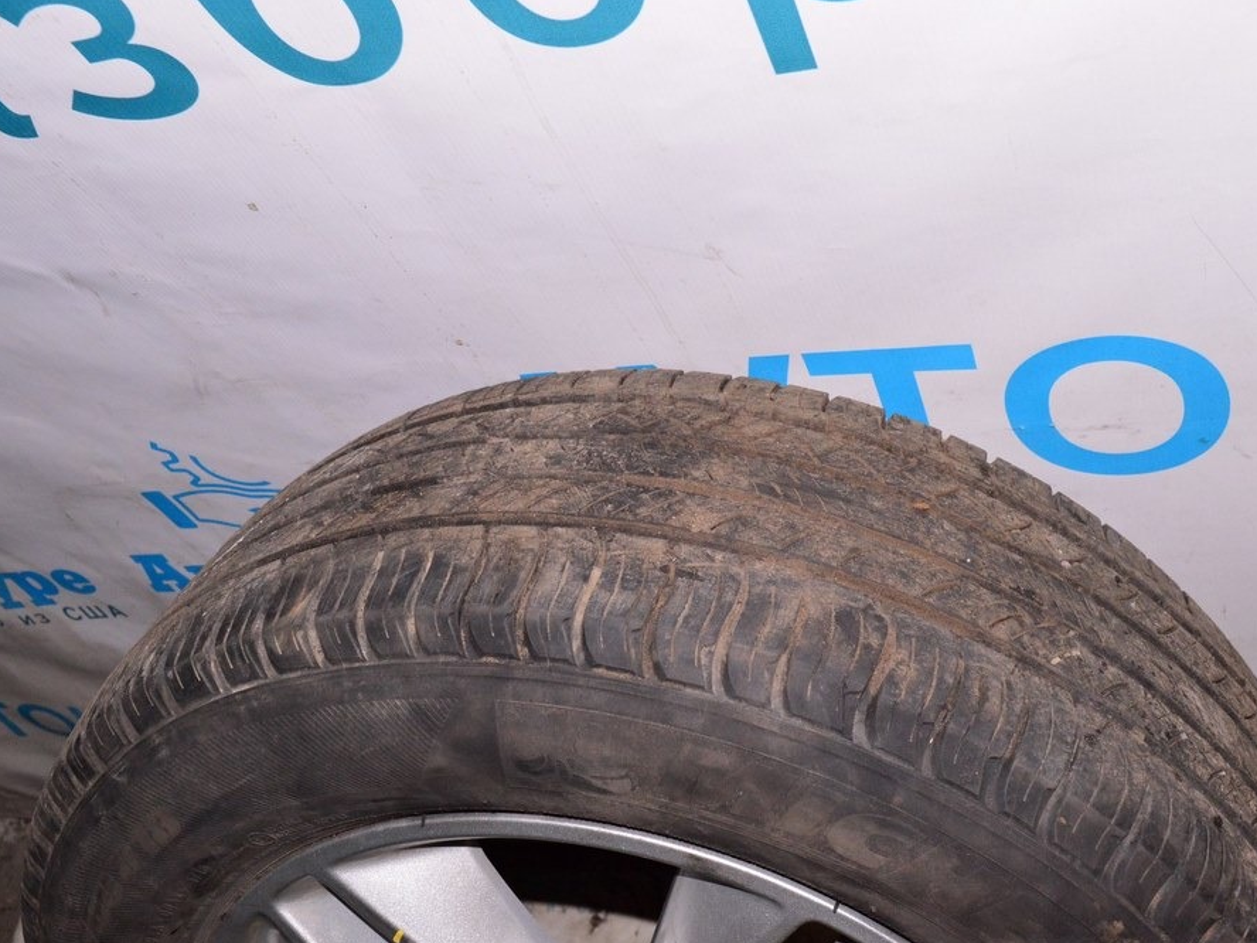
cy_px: 479
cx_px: 698
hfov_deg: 45.2
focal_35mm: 42
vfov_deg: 34.7
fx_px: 1509
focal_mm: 25
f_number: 8
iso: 1600
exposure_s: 1/200
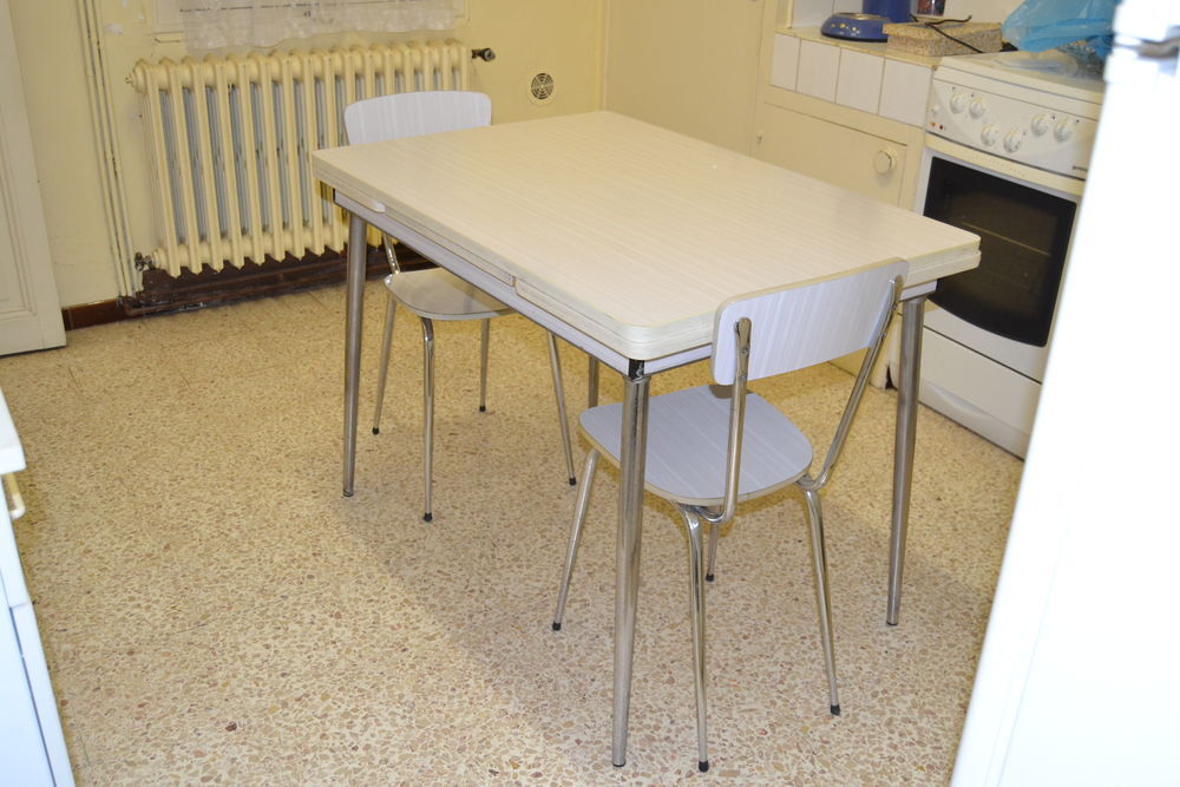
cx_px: 590
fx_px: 1131
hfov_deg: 55.1
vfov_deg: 38.4
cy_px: 394
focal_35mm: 34
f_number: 3.8
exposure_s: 1/60
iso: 1250
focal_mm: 23
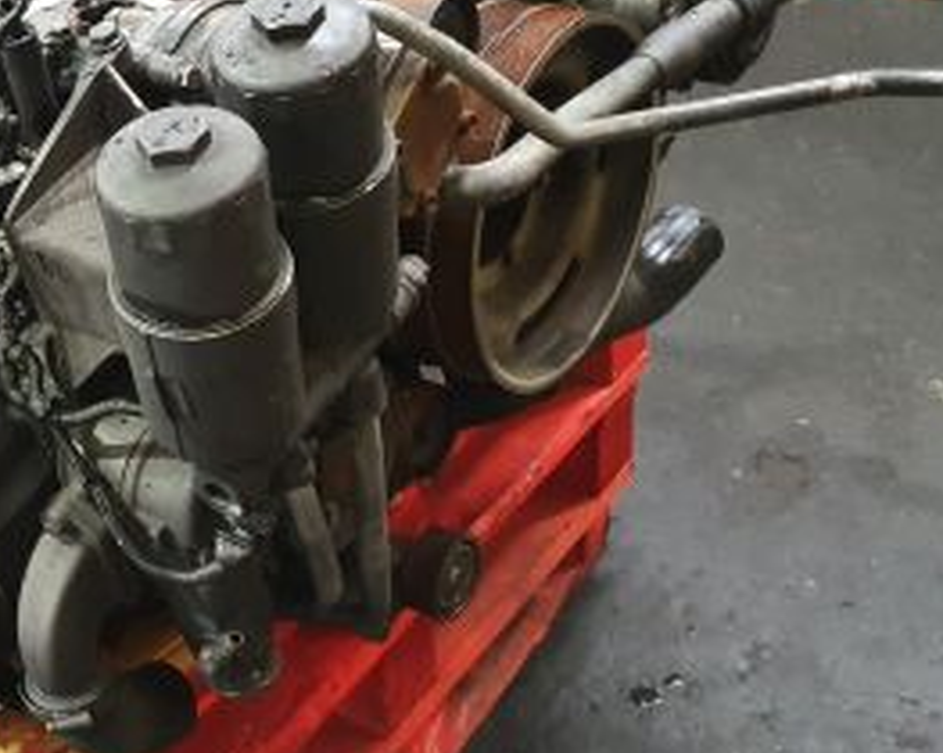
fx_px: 1618
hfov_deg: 29.7
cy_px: 319
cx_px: -61
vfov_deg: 26.2
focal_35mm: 58
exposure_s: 1/50
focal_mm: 4.32
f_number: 1.5
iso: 640
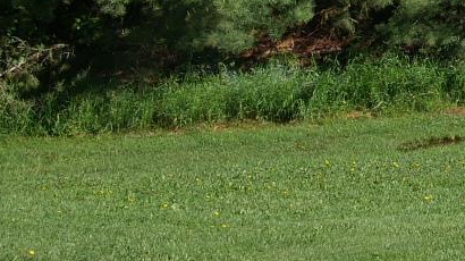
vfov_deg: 8.0
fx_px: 1787
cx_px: 1056
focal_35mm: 145
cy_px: -241
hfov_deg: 12.3
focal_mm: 12
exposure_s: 1/320
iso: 200
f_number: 7.1
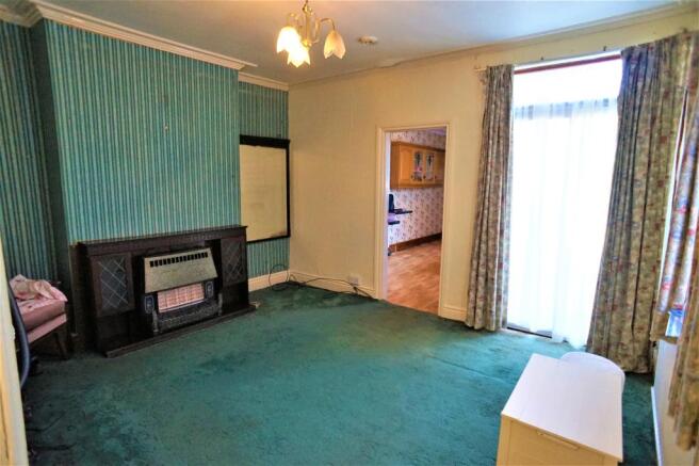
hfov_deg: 73.8
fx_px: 466
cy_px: 233
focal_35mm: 24
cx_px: 350
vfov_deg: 53.1
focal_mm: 16
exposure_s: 1/160
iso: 1600
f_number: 3.5
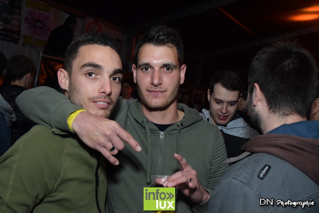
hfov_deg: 46.4
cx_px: 160
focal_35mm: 42
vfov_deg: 31.9
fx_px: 372
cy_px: 106
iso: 1600
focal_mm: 28
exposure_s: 1/60
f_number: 4
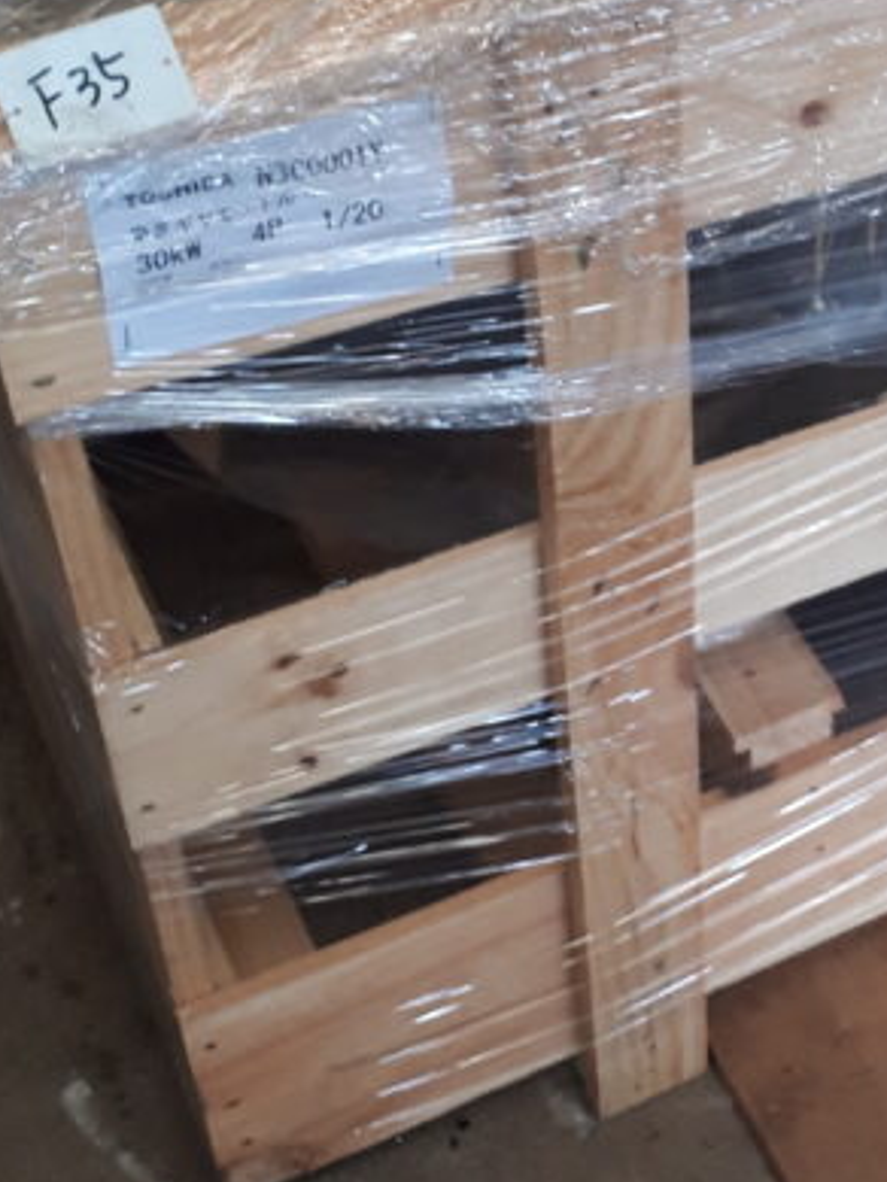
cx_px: 999
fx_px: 2424
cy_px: 392
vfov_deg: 27.2
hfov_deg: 19.7
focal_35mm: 71
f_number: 1.9
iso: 125
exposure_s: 1/33
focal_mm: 3.6
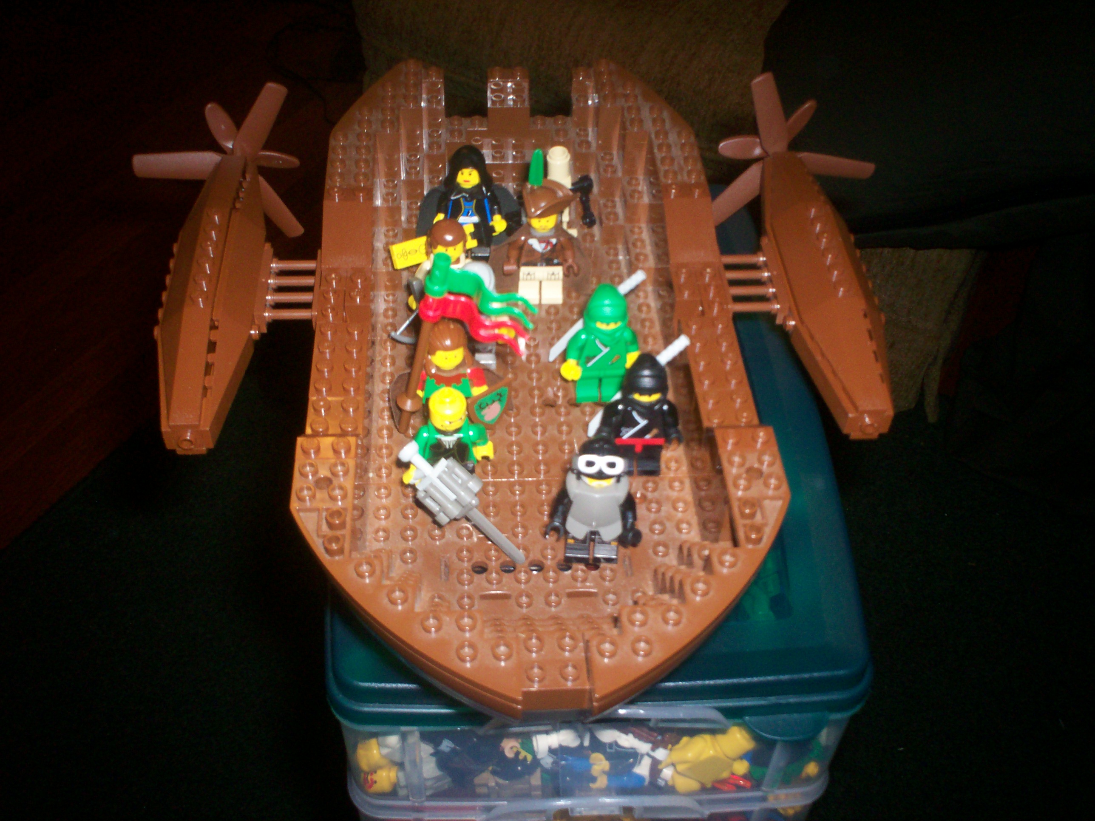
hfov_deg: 51.4
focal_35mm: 36
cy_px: 410
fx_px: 1139
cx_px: 548
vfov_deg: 39.7
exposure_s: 1/60
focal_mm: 6
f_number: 4.5
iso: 140
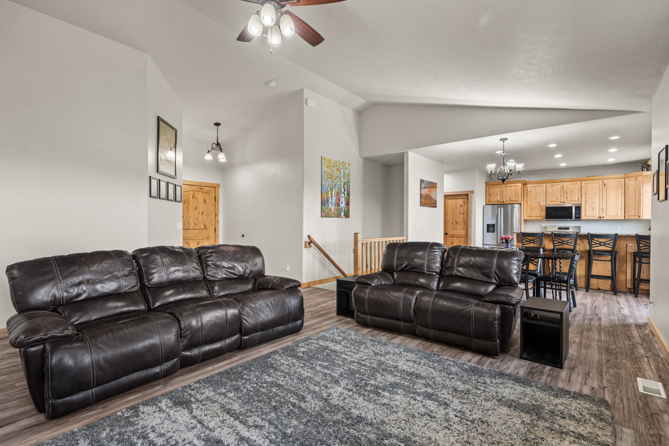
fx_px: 316
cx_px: 334
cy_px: 223
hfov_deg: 93.3
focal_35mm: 17
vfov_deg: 70.5
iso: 500
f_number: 8
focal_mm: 17
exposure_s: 1/2
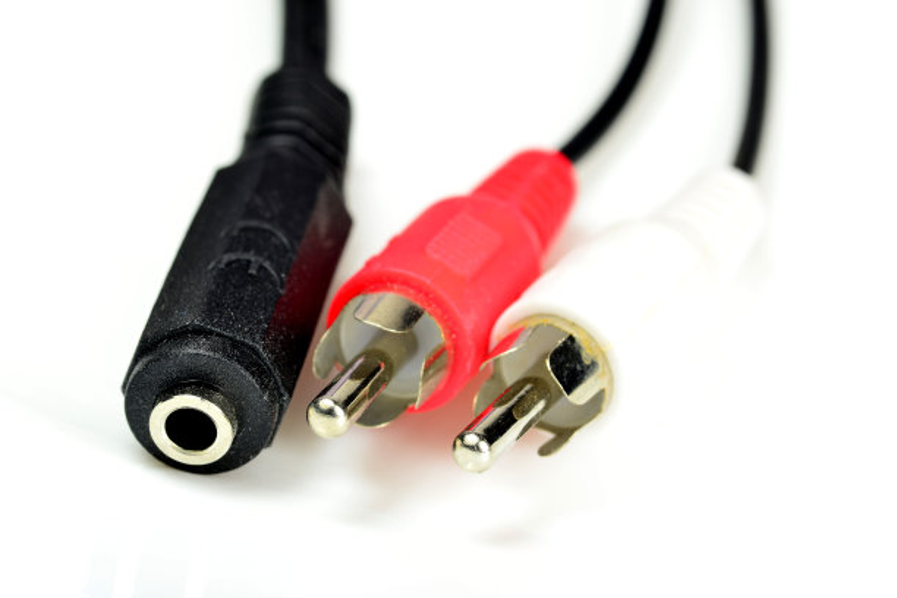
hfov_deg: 19.5
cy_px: 299
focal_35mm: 105
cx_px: 448
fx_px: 2616
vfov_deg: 13.0
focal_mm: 105
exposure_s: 1/20
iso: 200
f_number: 18
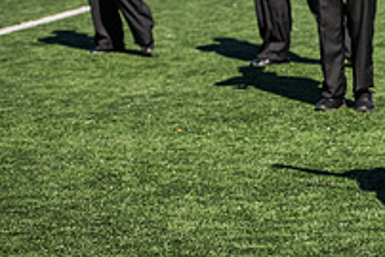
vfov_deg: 6.8
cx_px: 518
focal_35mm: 201
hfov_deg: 10.0
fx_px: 2151
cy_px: -85
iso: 50
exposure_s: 1/320
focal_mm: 70
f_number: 4
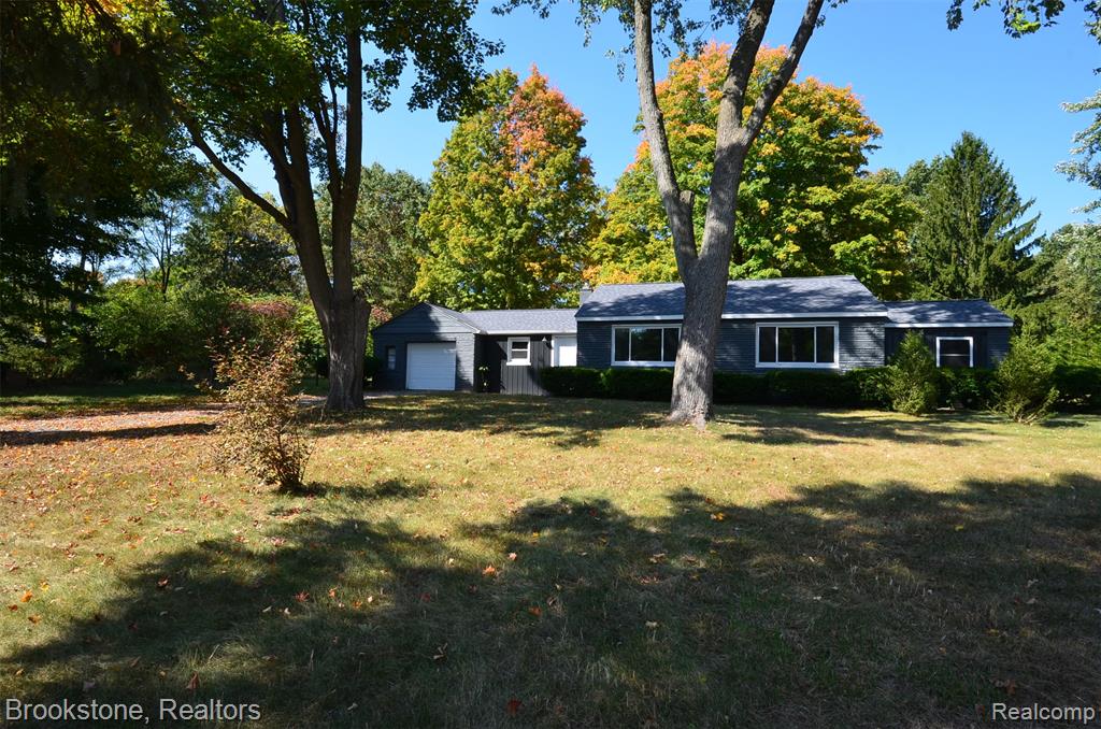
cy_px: 364
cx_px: 550
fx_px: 526
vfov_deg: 69.4
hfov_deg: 92.6
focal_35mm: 17
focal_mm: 11.5
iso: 200
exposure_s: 1/100
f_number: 11
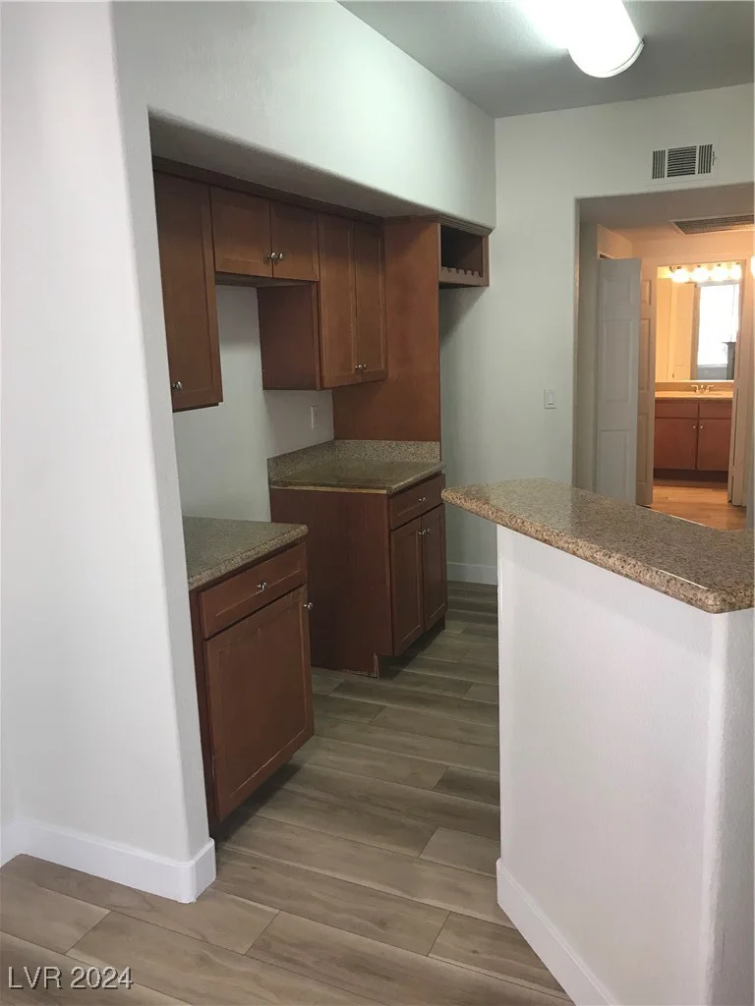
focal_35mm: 28
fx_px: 814
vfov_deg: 63.4
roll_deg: +1.7
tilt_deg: -11.6
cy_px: 503
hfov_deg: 49.7
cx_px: 378
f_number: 1.8
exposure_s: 1/30
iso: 40
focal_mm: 3.99
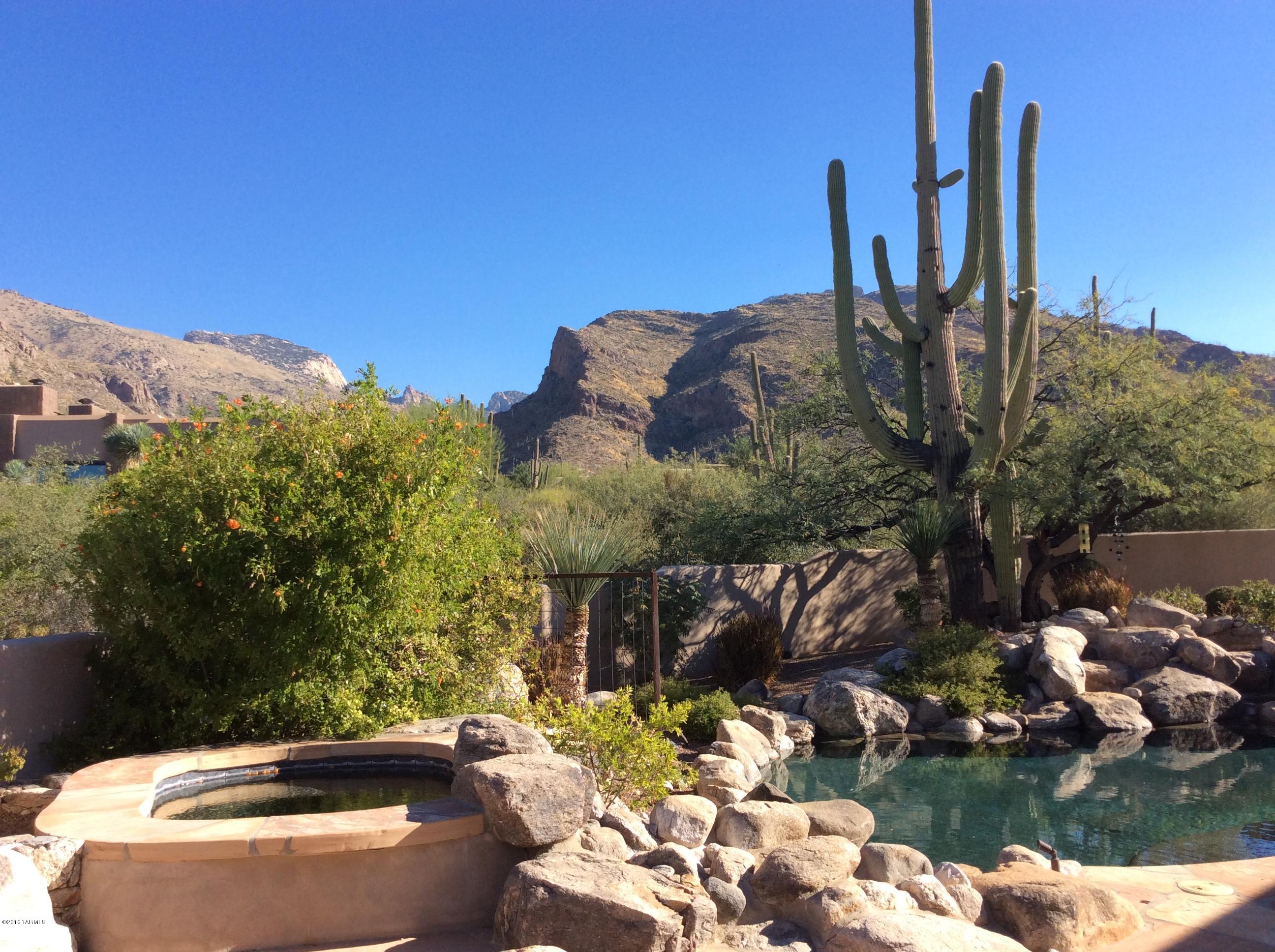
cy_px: 476
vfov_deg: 44.1
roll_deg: +1.3
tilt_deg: +3.6
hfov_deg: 56.9
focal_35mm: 32
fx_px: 1177
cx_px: 638
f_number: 2.4
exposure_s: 1/805
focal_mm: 3.3
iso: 32
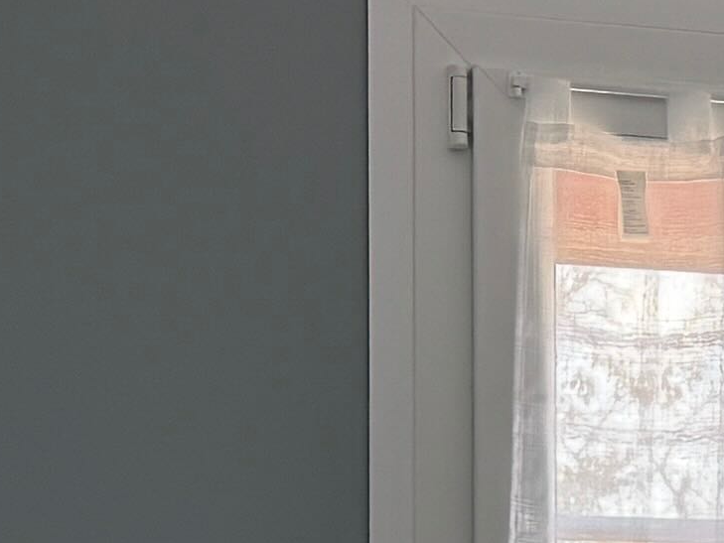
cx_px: 1424
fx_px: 3933
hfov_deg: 9.8
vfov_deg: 7.8
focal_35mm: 188
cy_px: 805
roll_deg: -0.1
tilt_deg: -0.3
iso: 64
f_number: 1.78
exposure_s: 1/230
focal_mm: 6.76
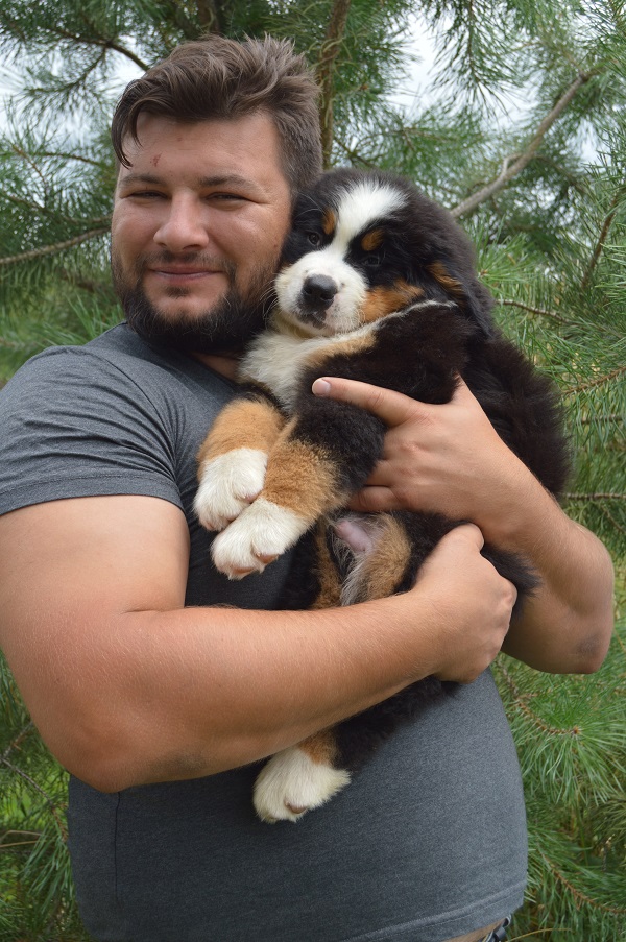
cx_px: 313
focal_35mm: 52
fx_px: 1372
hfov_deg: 25.7
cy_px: 471
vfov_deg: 37.9
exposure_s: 1/200
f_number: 7.1
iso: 100
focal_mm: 35
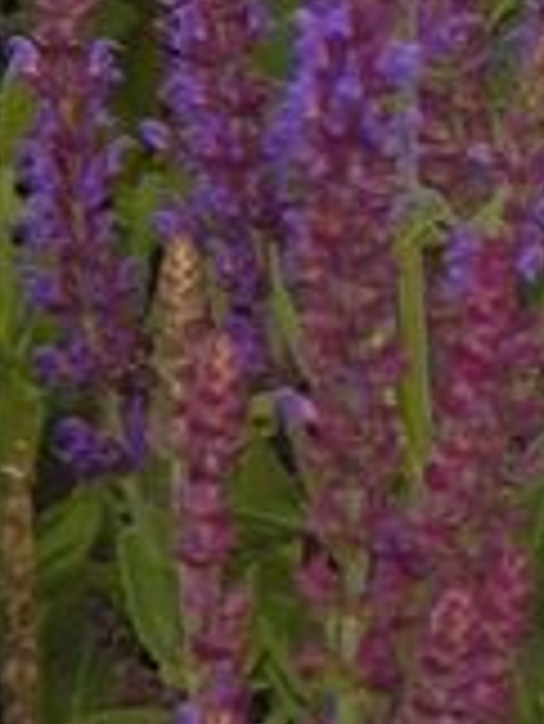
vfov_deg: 1.6
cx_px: 701
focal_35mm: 1229
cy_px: -319
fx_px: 25718
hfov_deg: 1.2
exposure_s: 1/320
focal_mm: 44
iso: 160
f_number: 5
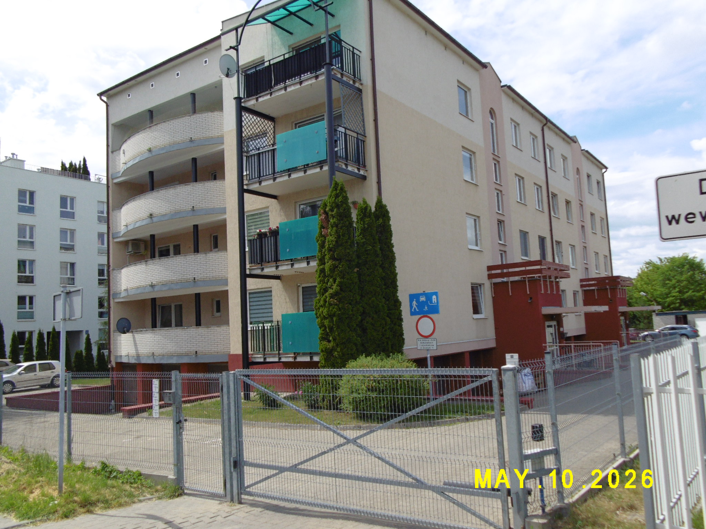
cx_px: 353
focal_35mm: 29
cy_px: 264
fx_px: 591
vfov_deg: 48.2
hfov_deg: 61.7
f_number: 9.3
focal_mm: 5.3
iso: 100
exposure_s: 1/250
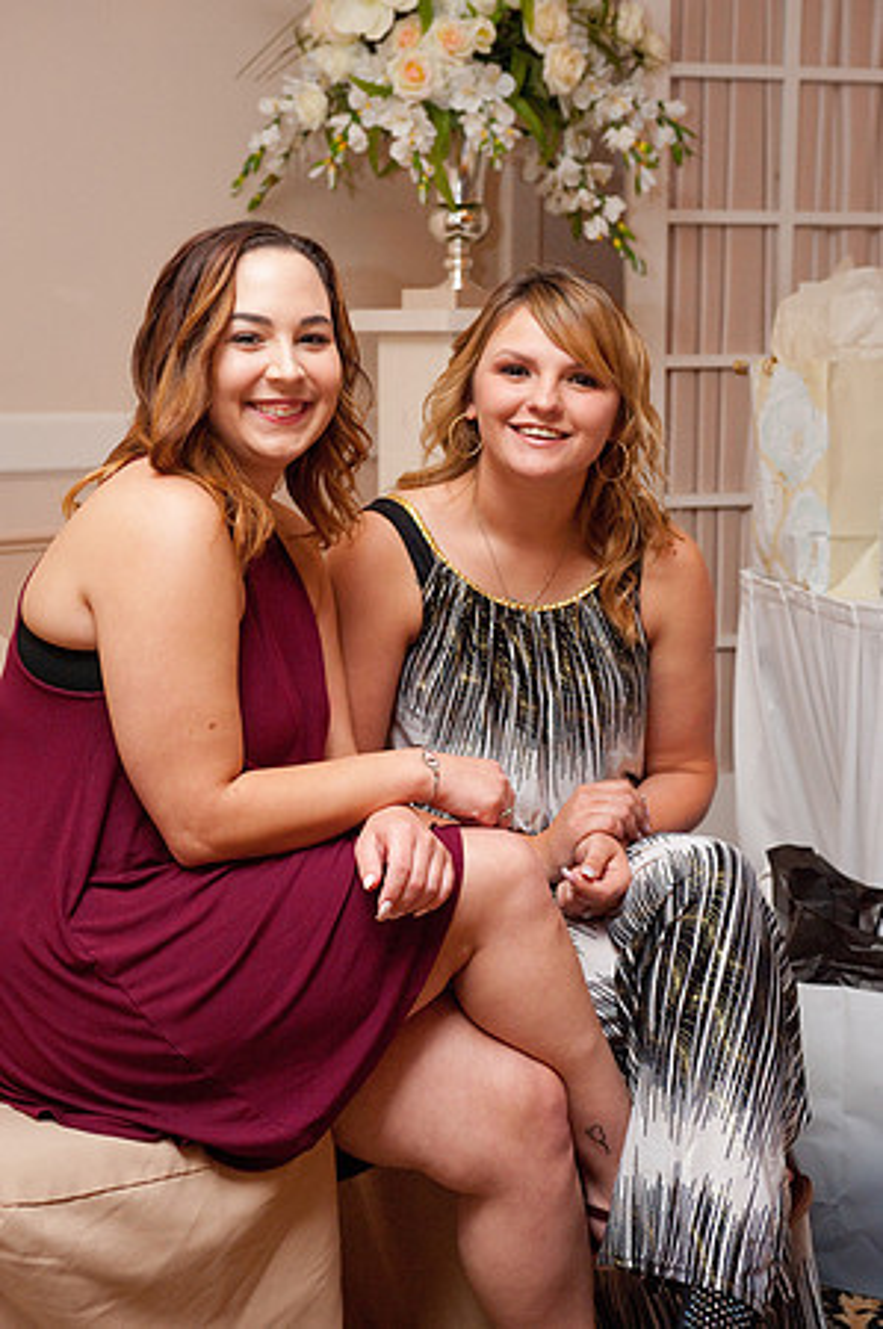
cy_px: 664
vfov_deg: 38.2
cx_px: 442
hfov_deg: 25.9
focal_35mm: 52
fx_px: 1917
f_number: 5.6
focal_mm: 52
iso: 3200
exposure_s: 1/160
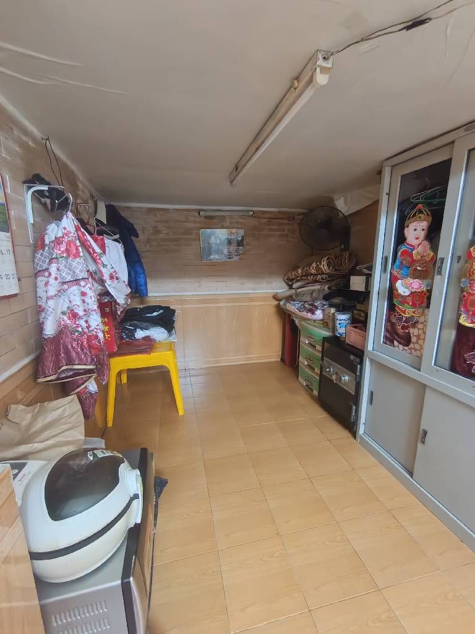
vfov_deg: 94.5
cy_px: 317
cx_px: 238
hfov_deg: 78.1
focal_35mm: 16
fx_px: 293
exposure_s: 1/20
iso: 850
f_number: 2.2
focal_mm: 1.65
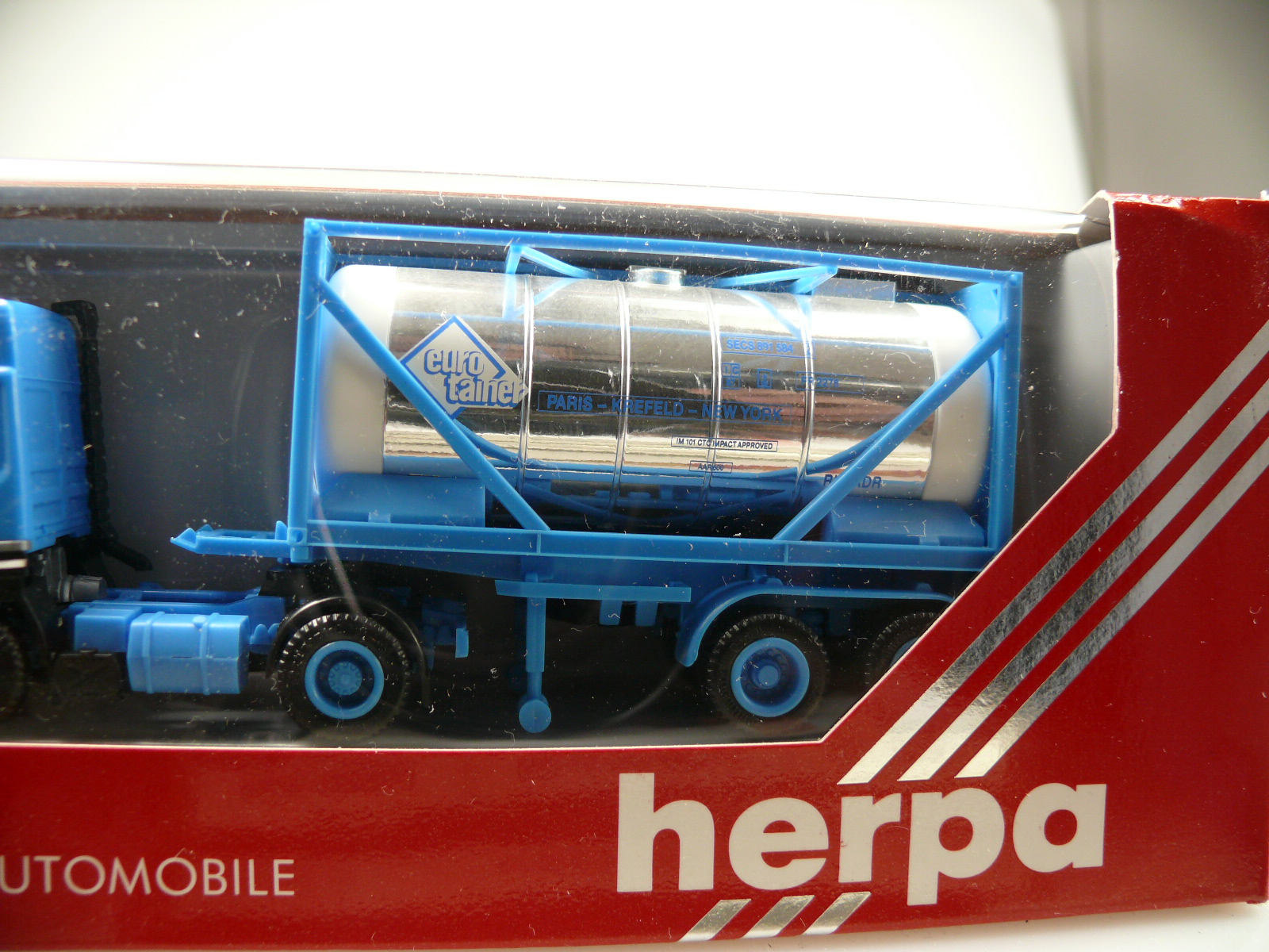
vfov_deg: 40.7
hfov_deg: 52.6
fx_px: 1283
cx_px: 634
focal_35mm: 35
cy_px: 476
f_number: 2.8
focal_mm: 7.4
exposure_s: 1/30
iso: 160
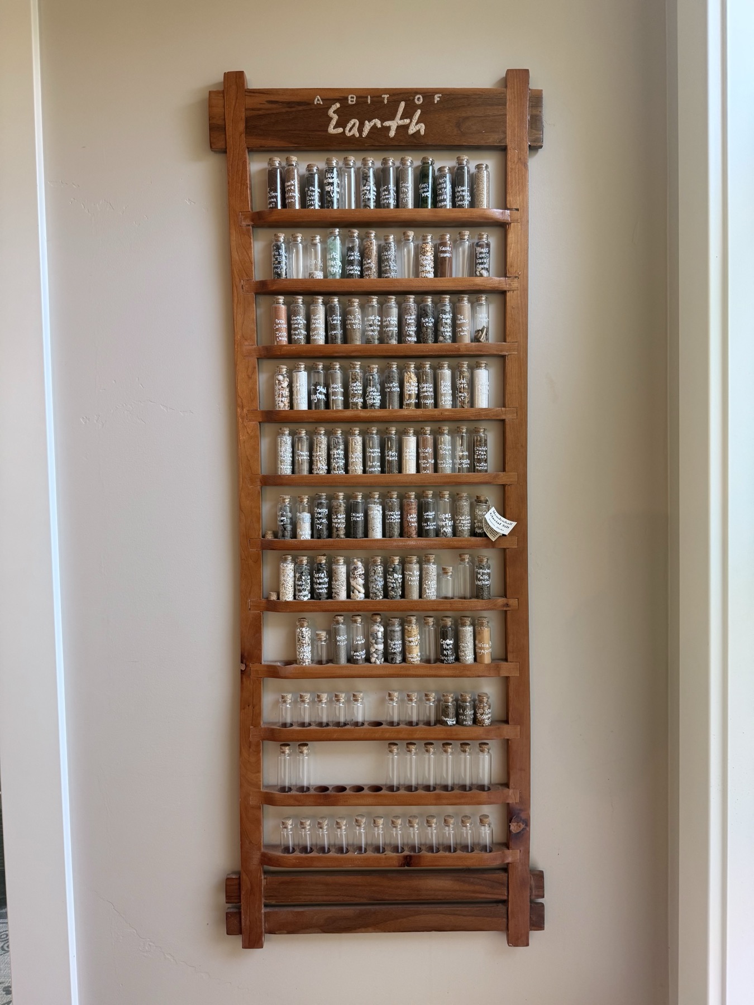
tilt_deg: -1.4
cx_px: 377
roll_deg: +2.2
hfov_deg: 56.8
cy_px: 502
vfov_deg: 71.6
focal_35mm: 24
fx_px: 697
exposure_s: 1/60
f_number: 1.78
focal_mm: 6.76
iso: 125
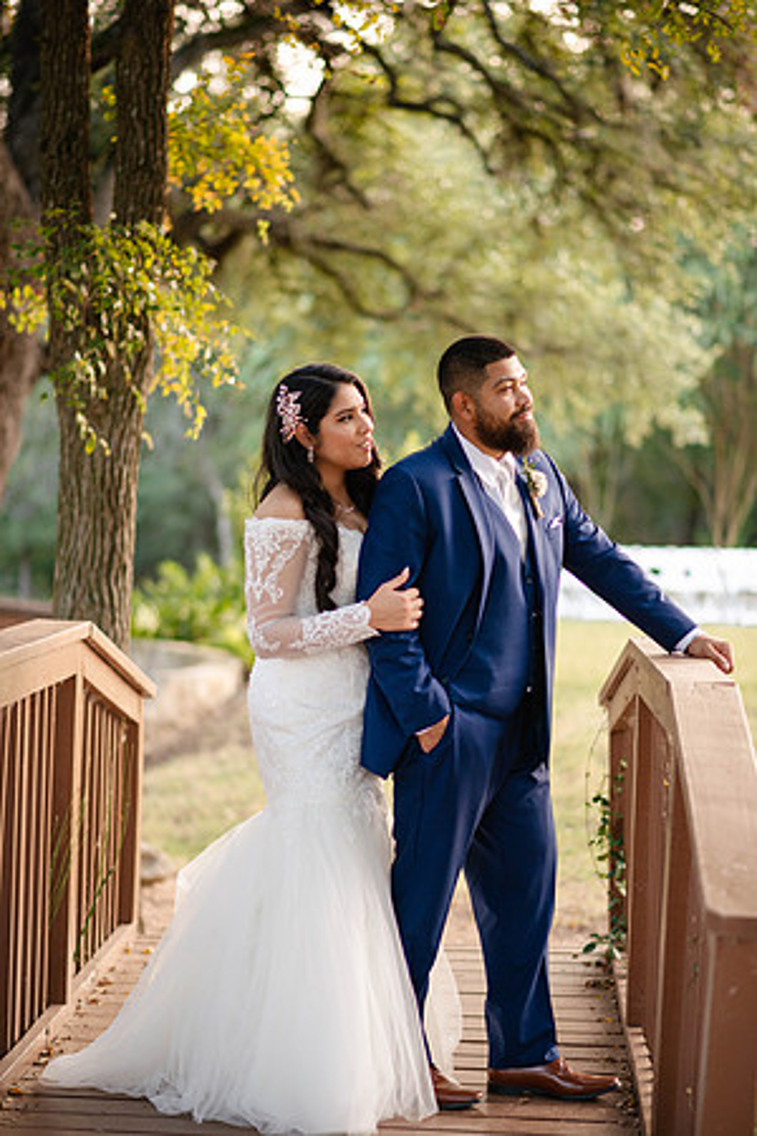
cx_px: 378
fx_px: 2681
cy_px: 568
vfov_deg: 23.9
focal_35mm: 85
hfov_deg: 16.1
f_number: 1.8
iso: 400
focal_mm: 85
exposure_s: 1/250
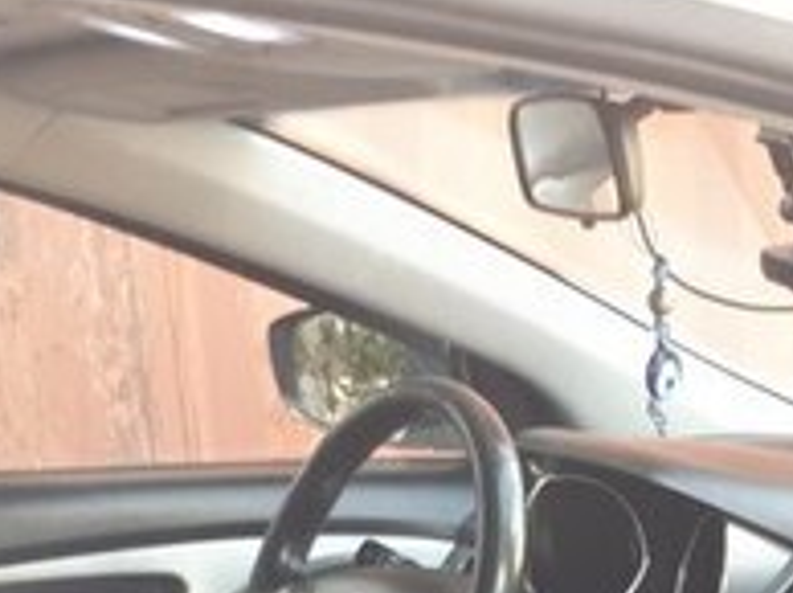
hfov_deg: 19.8
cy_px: 828
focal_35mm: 92
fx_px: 2105
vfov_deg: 15.1
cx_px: 997
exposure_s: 1/33
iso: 64
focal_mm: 3.6
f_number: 1.9
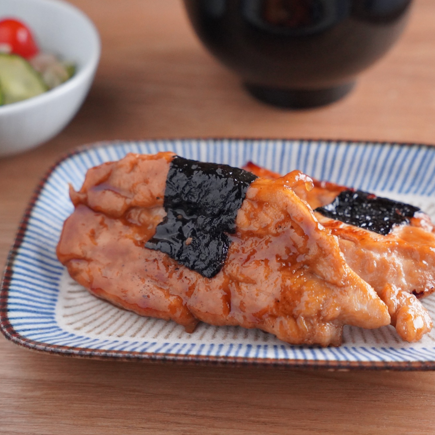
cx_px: 288
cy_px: 219
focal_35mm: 90
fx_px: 1280
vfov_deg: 19.3
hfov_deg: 19.2
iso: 10000
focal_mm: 70
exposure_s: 1/400
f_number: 5.6
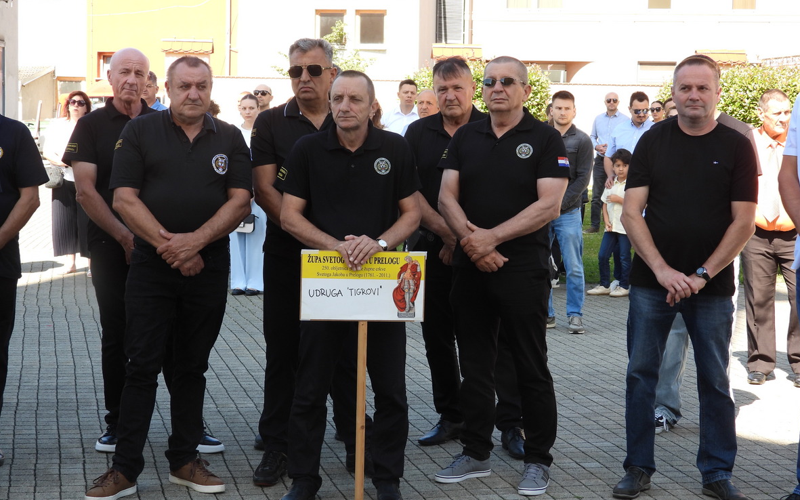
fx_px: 1526
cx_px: 396
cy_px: 239
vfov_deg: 18.6
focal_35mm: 70
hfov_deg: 29.4
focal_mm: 11.7
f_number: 3.5
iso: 100
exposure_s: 1/200
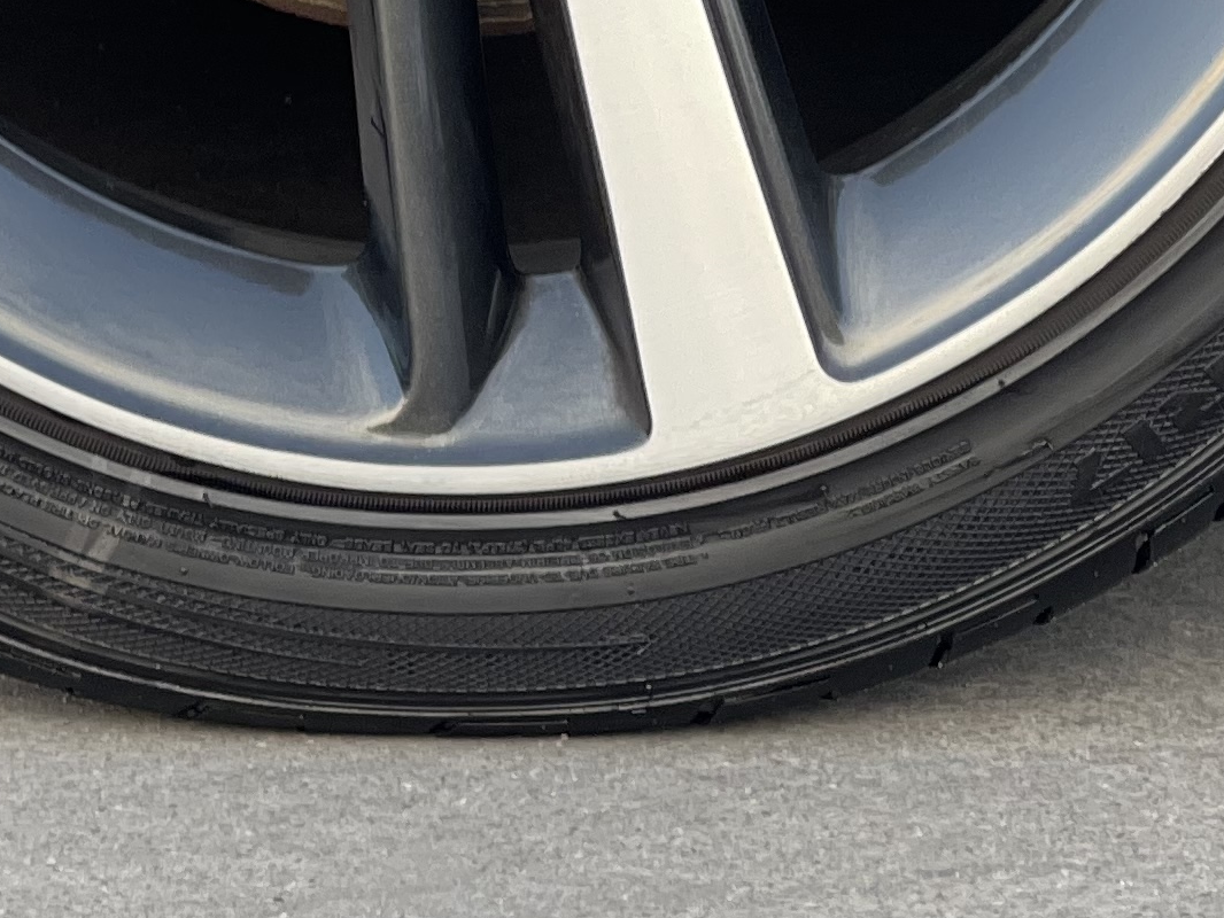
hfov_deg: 8.2
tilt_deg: -6.2
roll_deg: -1.5
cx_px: 561
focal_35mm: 242
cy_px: -764
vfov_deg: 6.0
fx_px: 8559
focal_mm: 7.5
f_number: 2.2
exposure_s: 1/121
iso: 25
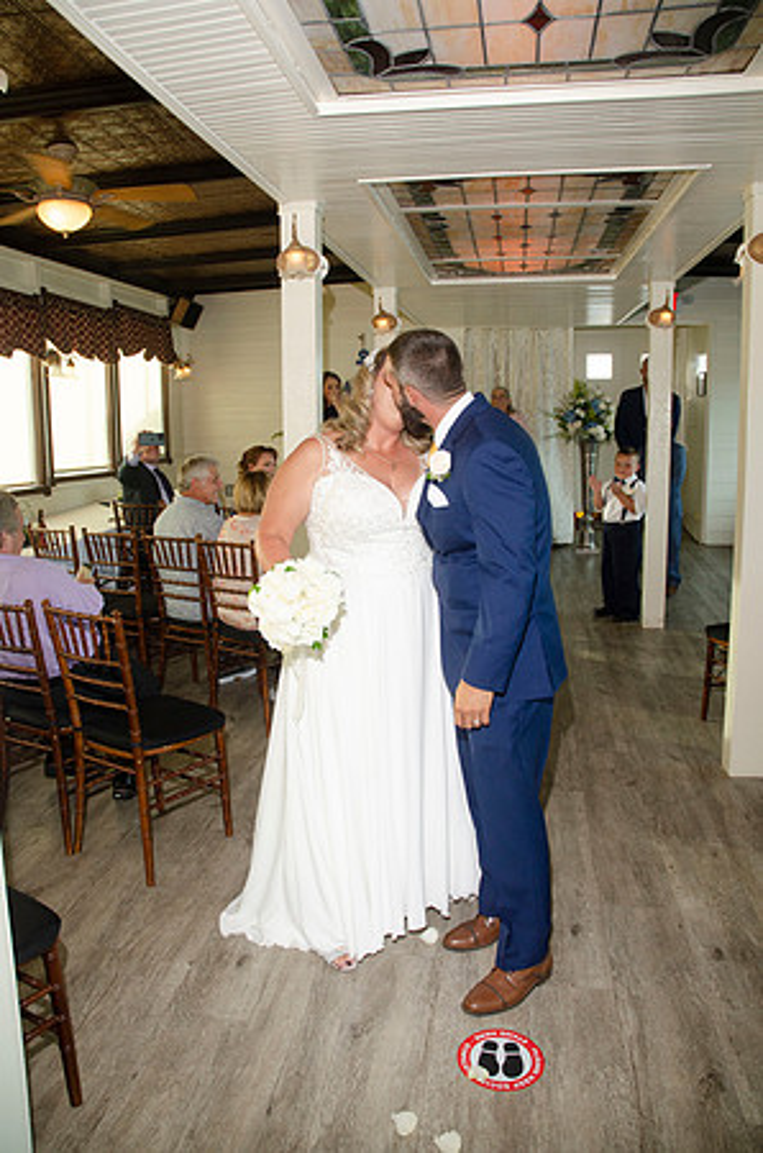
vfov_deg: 67.5
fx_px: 862
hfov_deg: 47.7
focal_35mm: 27
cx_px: 382
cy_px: 576
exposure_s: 1/125
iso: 400
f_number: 5.6
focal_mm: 18
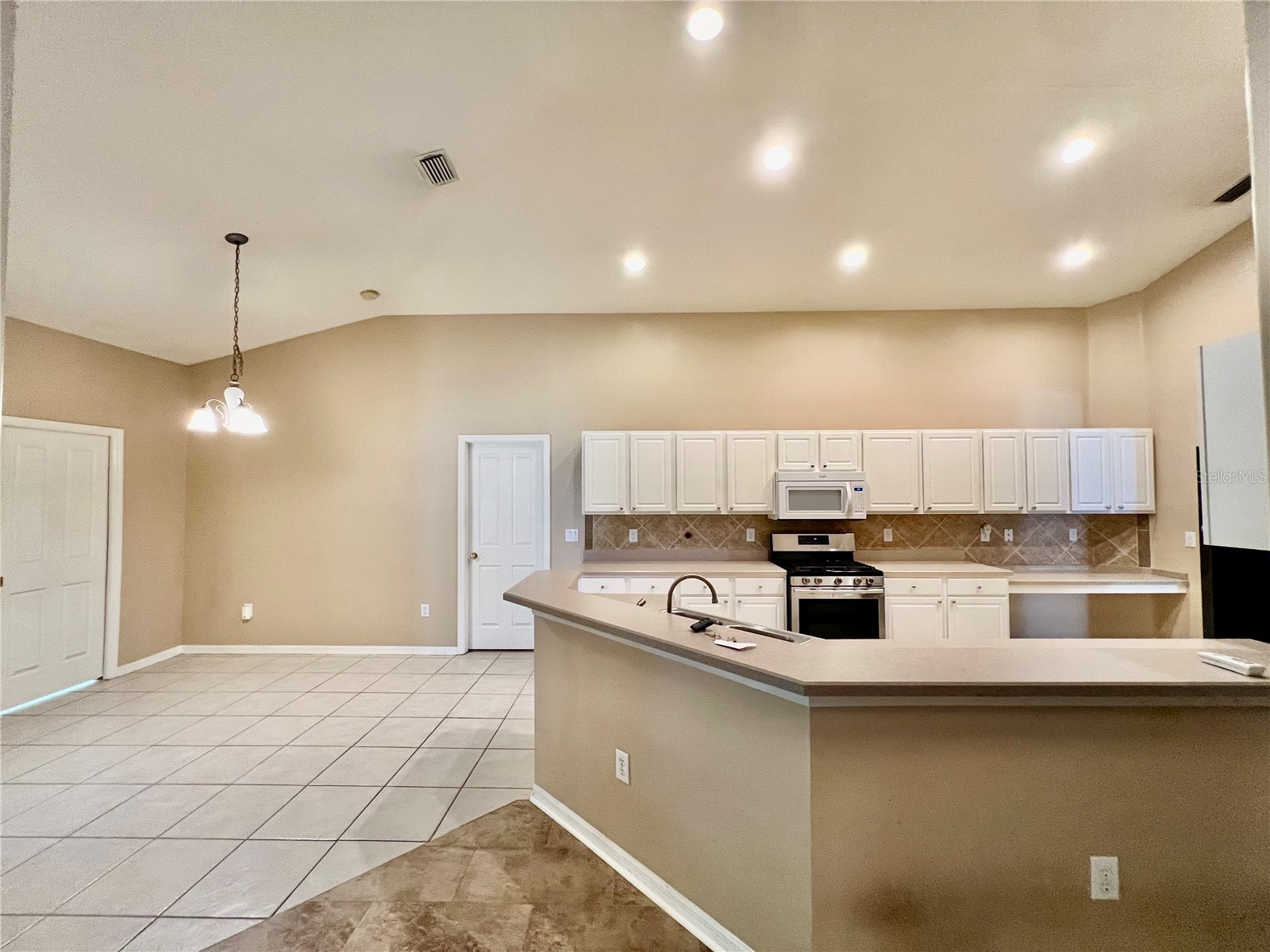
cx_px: 635
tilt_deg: +1.9
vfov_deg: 89.9
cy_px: 476
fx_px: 477
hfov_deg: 106.2
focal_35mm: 13
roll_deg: +0.0
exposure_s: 1/60
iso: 320
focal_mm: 1.57
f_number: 1.8
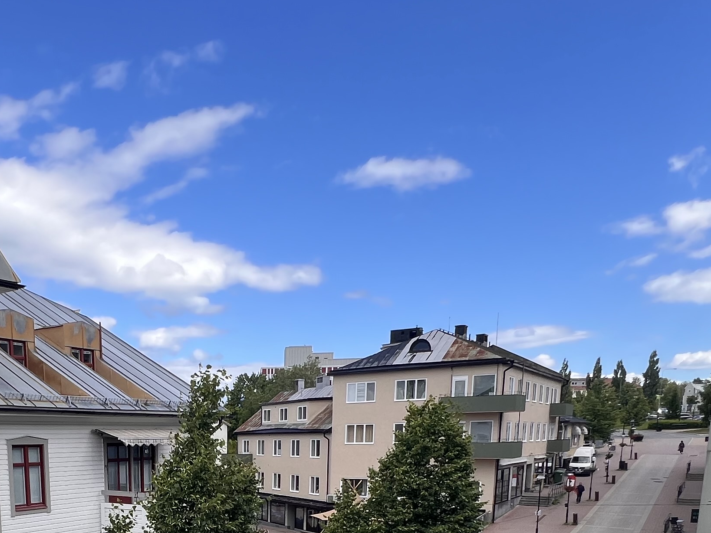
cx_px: 169
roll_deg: +1.3
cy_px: 562
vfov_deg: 38.0
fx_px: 657
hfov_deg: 53.9
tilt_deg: -10.2
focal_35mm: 32
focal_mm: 1.57
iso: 32
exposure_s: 1/727
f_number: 1.8
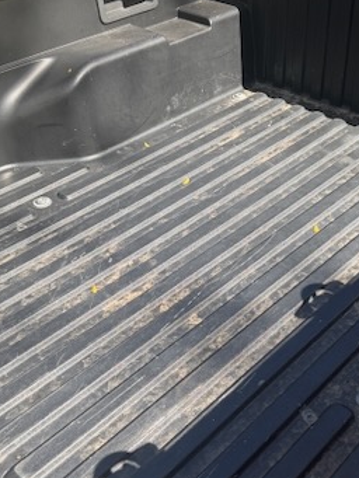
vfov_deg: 42.0
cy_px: 251
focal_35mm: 45
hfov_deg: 32.1
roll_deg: +1.5
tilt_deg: -37.6
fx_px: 622
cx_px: 220
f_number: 1.78
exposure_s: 1/840
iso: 80
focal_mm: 6.76
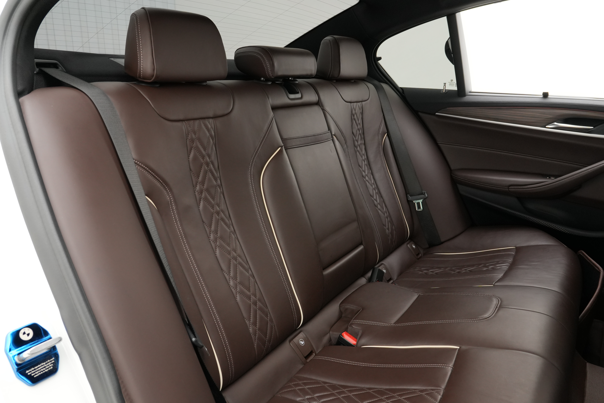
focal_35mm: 27
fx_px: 453
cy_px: 202
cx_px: 302
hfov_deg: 67.4
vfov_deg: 47.9
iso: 1000
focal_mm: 18
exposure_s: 1/30
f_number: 7.1
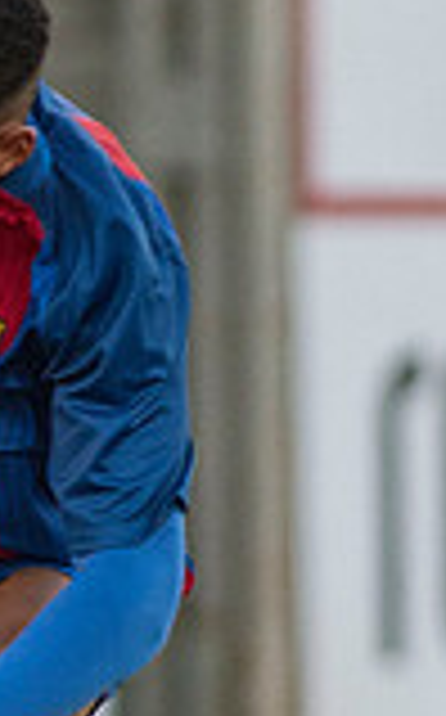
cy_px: 525
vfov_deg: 1.3
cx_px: -833
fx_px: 32703
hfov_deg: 0.8
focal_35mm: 1677
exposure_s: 1/1000
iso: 800
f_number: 3.5
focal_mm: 300
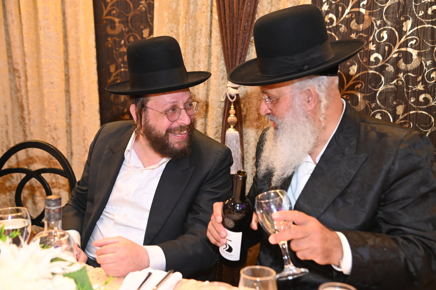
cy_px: 145
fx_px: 557
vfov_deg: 29.2
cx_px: 218
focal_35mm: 46
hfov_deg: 42.7
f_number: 4.5
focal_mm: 46
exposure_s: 1/160
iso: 2500
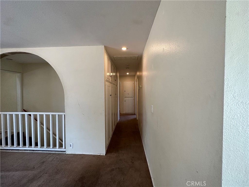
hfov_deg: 102.1
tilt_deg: -1.9
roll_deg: +0.2
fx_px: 101
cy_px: 94
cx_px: 124
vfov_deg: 85.7
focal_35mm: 14
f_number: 2.2
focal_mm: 2.22
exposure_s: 1/120
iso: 250
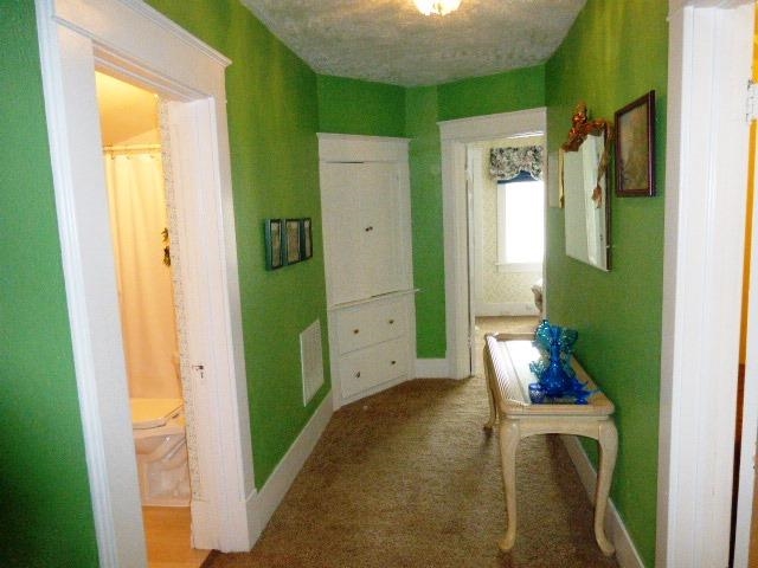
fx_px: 526
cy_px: 284
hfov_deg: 71.6
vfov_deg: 56.8
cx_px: 379
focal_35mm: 24
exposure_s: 1/60
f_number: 3.3
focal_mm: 4.3
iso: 800
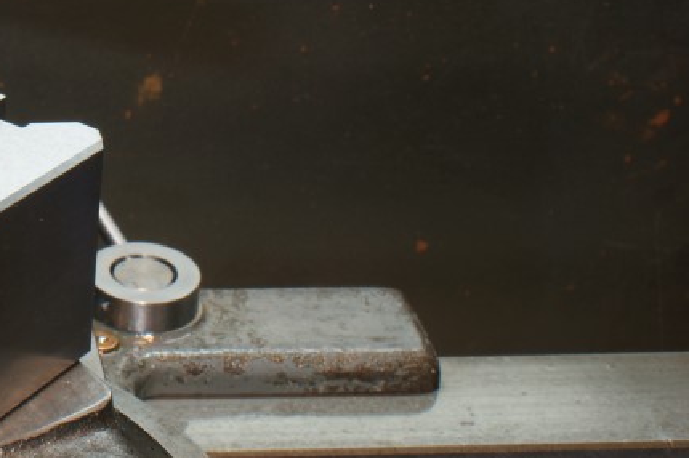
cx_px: -119
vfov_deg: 13.5
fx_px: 1912
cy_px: -15
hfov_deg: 19.3
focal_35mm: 100
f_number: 22
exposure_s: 1/1.25
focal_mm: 28
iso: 100
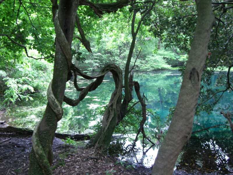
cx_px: 116
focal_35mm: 38
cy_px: 88
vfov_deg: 37.7
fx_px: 256
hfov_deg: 49.0
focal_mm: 6.2
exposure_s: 1/20
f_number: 2.7
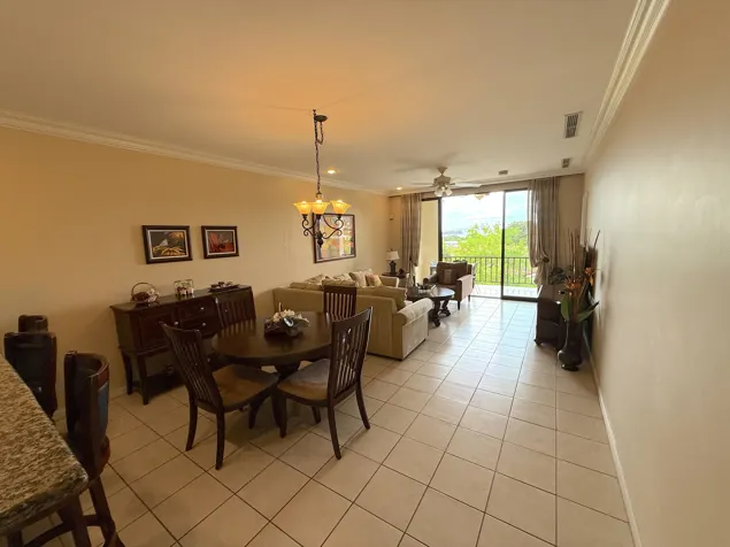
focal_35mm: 14
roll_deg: +2.5
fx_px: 295
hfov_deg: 102.1
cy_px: 274
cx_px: 365
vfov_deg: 85.7
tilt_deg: -6.7
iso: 64
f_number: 2.2
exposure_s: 1/139
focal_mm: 2.22
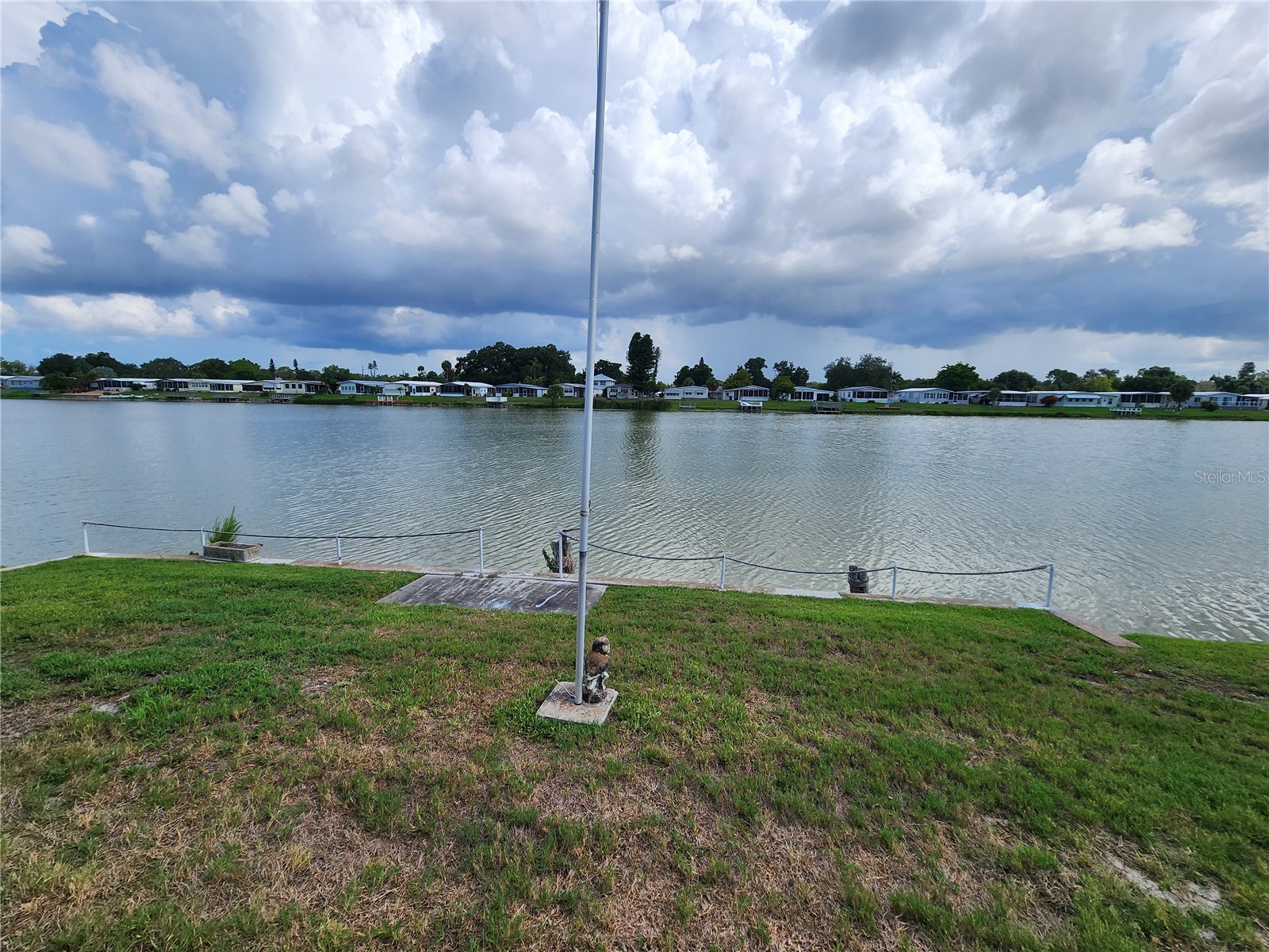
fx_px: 477
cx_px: 634
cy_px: 476
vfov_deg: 89.9
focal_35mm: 13
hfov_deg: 106.2
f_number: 2.2
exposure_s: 1/2760
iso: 50
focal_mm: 2.2
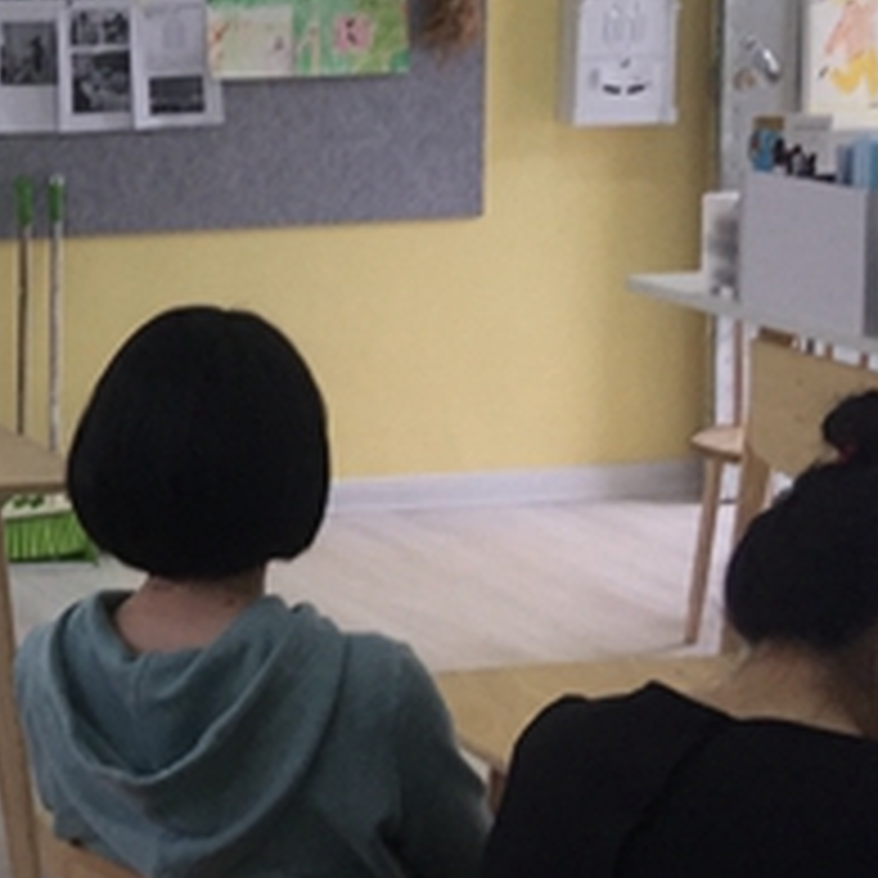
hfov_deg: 14.8
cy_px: 248
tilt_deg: -6.0
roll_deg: +0.0
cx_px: -608
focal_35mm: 105
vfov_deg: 16.5
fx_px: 3013
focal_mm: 4.15
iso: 32
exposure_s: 1/50
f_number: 2.2
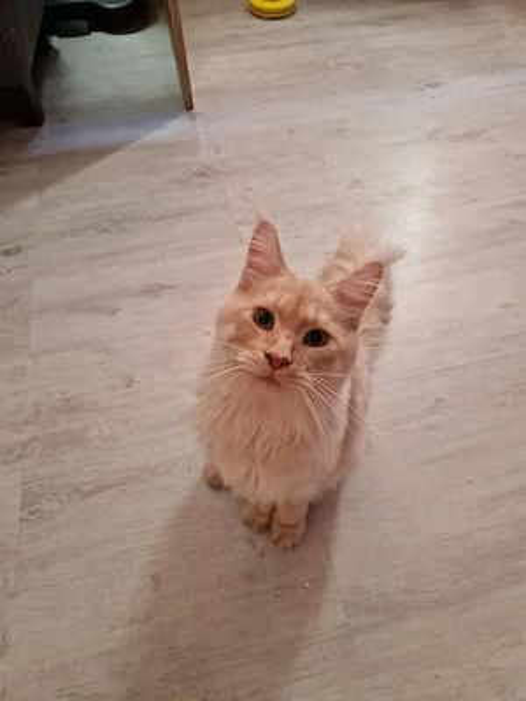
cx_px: 263
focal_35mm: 23
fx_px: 466
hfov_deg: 58.9
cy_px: 350
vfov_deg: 73.9
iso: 800
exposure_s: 1/100
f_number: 1.8
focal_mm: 5.4
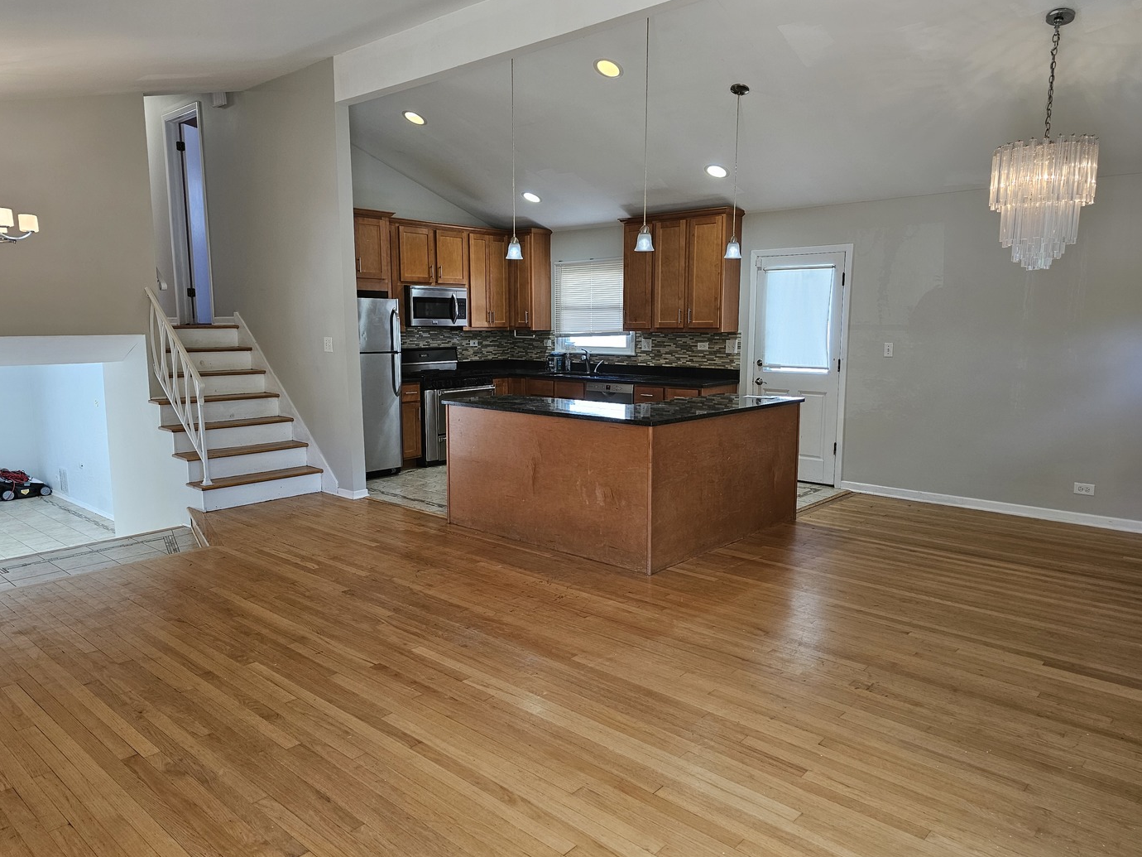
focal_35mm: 24
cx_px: 551
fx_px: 792
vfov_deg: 56.8
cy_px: 438
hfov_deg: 71.6
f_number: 1.7
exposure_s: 1/120
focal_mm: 6.3
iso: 100
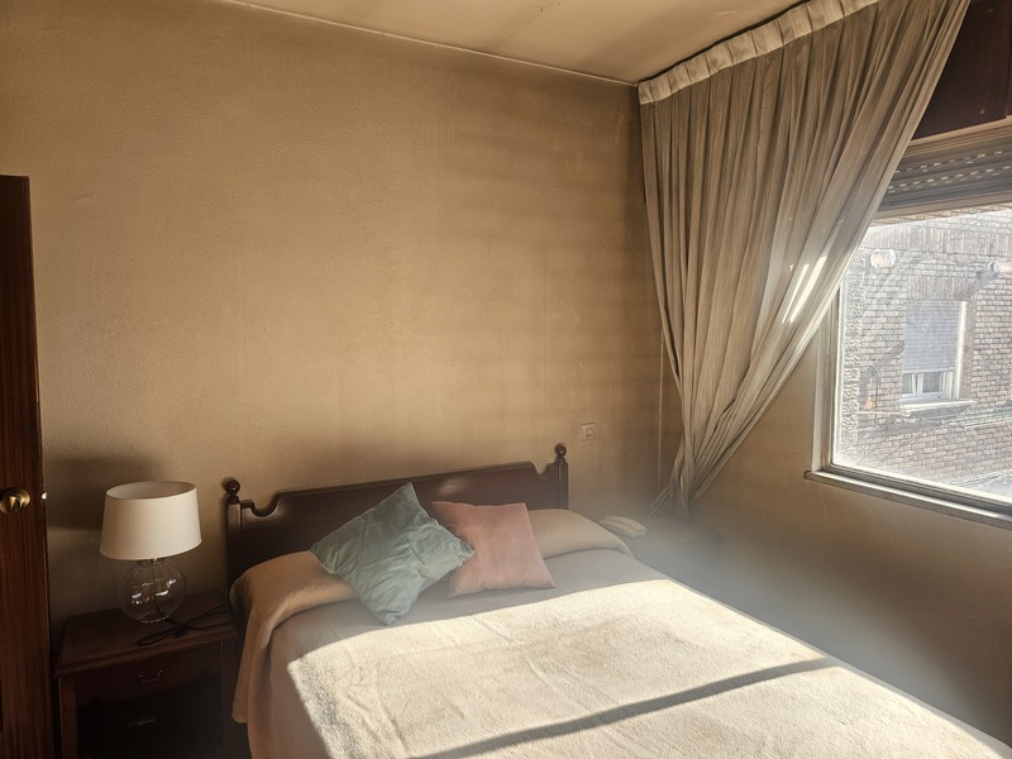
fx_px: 672
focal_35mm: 23
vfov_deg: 58.9
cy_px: 380
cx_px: 506
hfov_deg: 73.9
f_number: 1.7
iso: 40
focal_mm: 6.3
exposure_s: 1/180
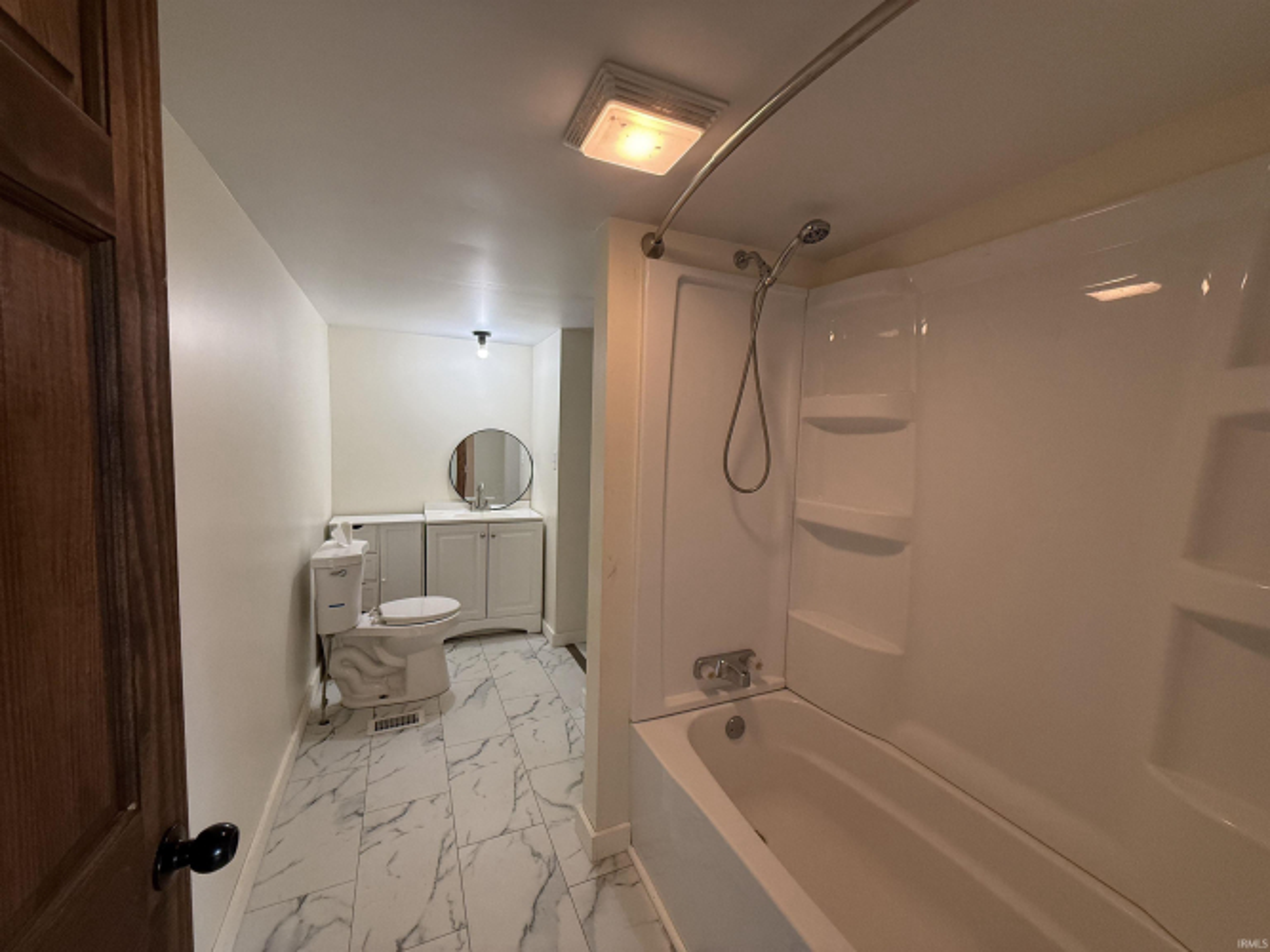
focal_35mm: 14
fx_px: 514
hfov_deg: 102.1
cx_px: 635
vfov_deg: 85.7
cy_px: 476
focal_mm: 2.22
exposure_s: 1/120
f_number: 2.2
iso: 250
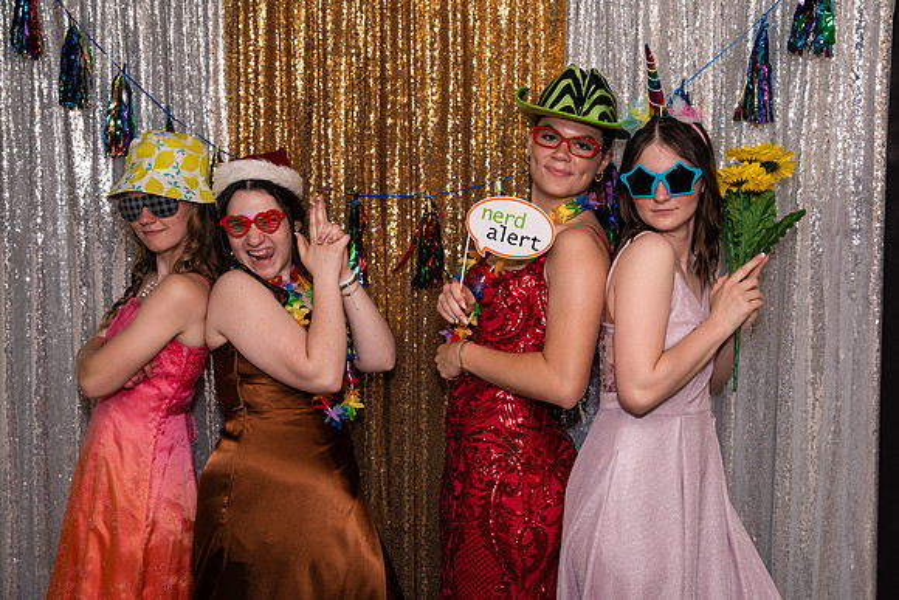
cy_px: 300
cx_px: 450
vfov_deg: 26.8
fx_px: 1261
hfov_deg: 39.2
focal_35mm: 50
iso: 400
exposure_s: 1/250
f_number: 5
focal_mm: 50
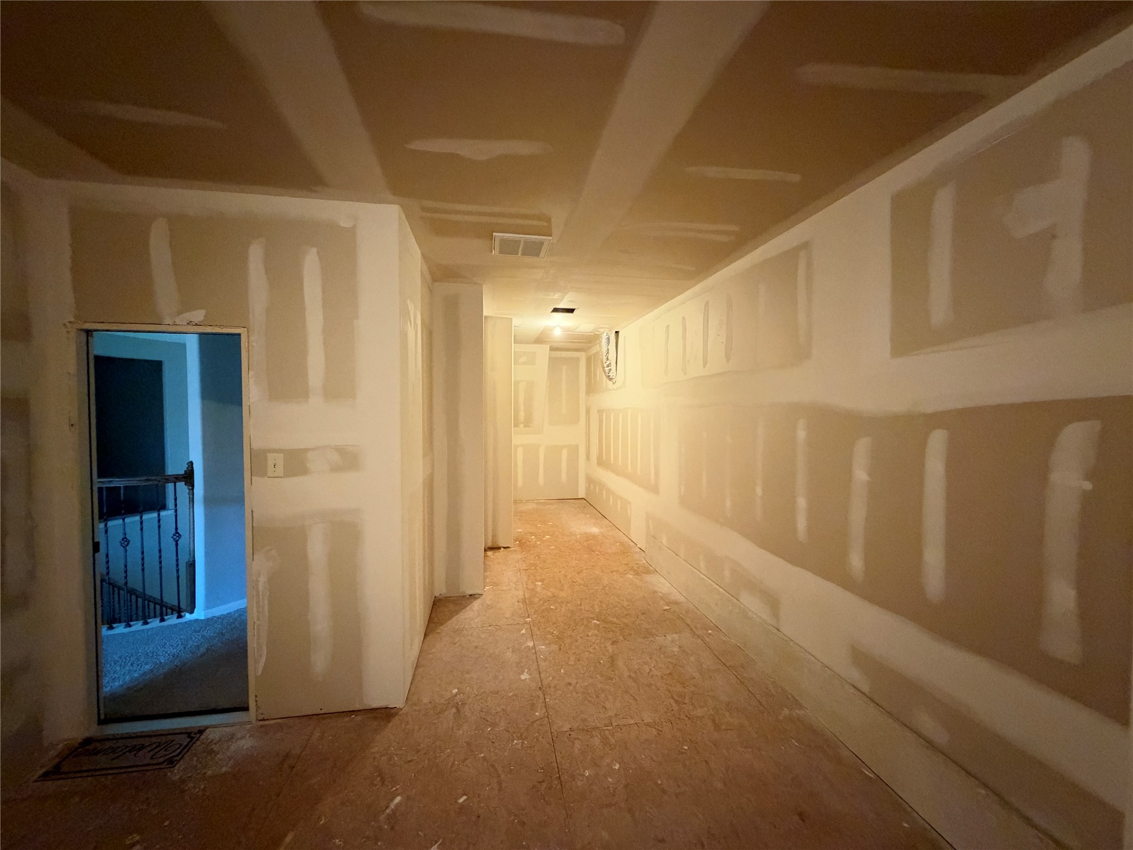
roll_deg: -0.2
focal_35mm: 14
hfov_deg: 102.1
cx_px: 566
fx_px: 458
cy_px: 425
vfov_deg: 85.7
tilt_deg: -2.0
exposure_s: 1/60
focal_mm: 2.22
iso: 1250
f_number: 2.2
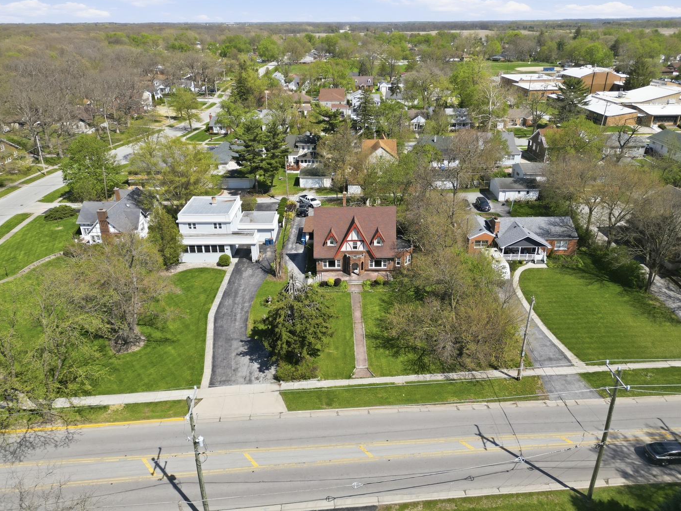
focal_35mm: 25
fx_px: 492
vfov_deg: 54.9
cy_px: 245
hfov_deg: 69.4
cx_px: 344
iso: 120
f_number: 1.7
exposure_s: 1/2500
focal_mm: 6.7
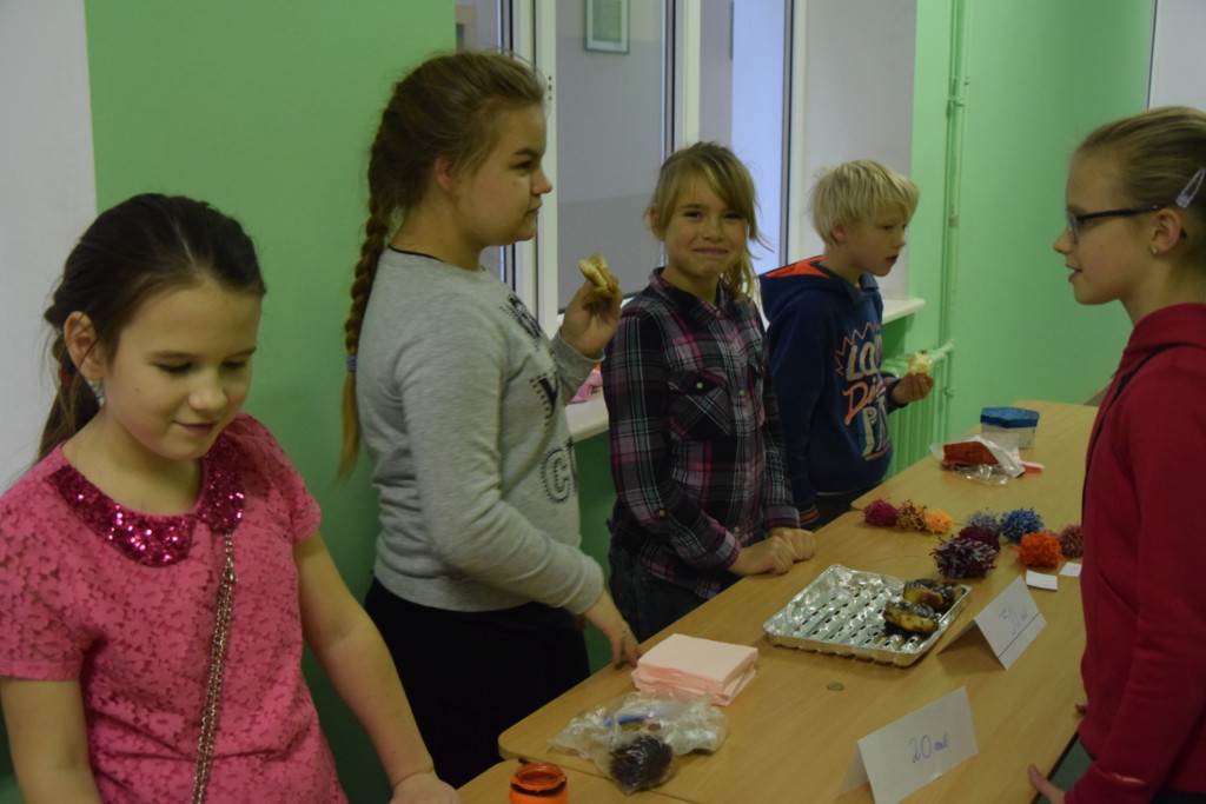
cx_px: 603
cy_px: 402
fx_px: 1407
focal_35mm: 42
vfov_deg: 31.9
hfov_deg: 46.4
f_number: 4
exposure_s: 1/125
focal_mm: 28
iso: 3200
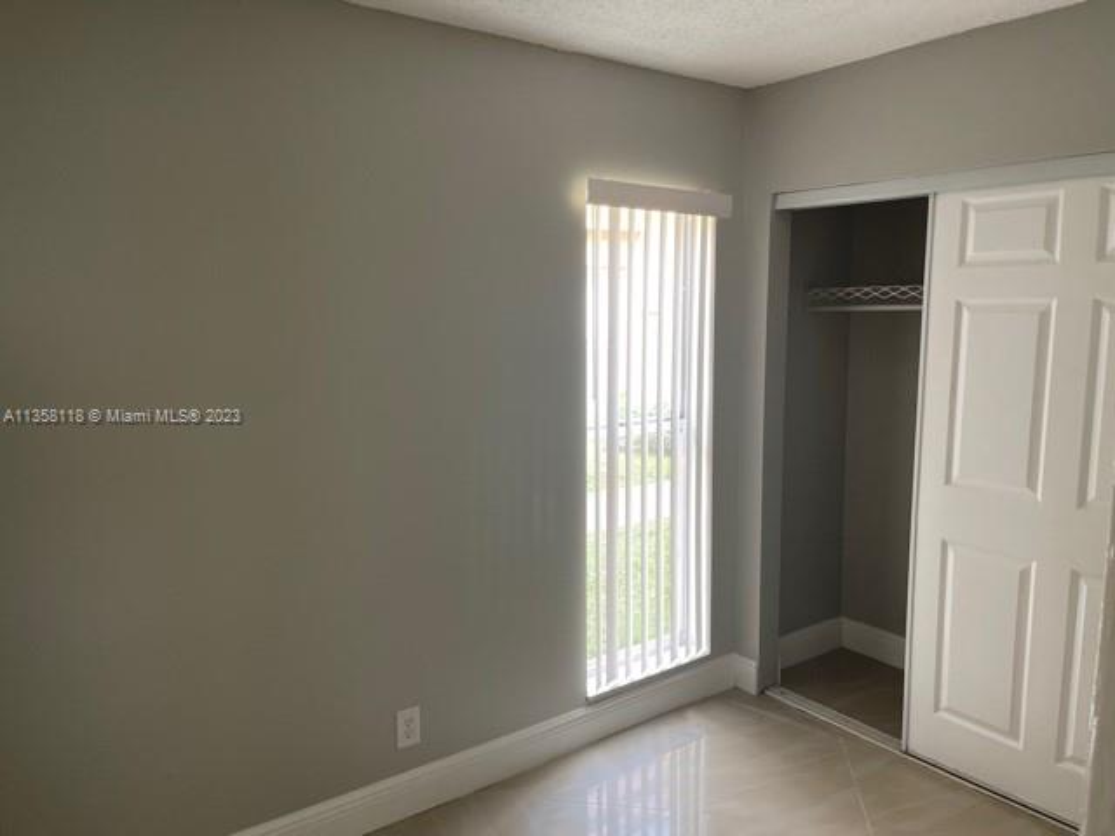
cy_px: 418
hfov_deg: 67.3
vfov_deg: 53.1
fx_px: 837
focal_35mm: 26
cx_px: 558
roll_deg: -0.3
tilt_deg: -7.3
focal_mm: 5.1
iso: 100
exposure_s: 1/121
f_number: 1.6
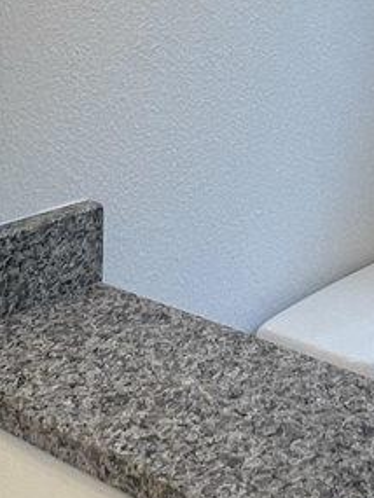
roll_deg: -1.8
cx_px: 304
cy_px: -96
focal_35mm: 70
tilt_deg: -1.3
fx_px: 1008
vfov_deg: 25.1
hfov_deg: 20.8
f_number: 1.8
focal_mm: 1.57
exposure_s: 1/120
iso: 100
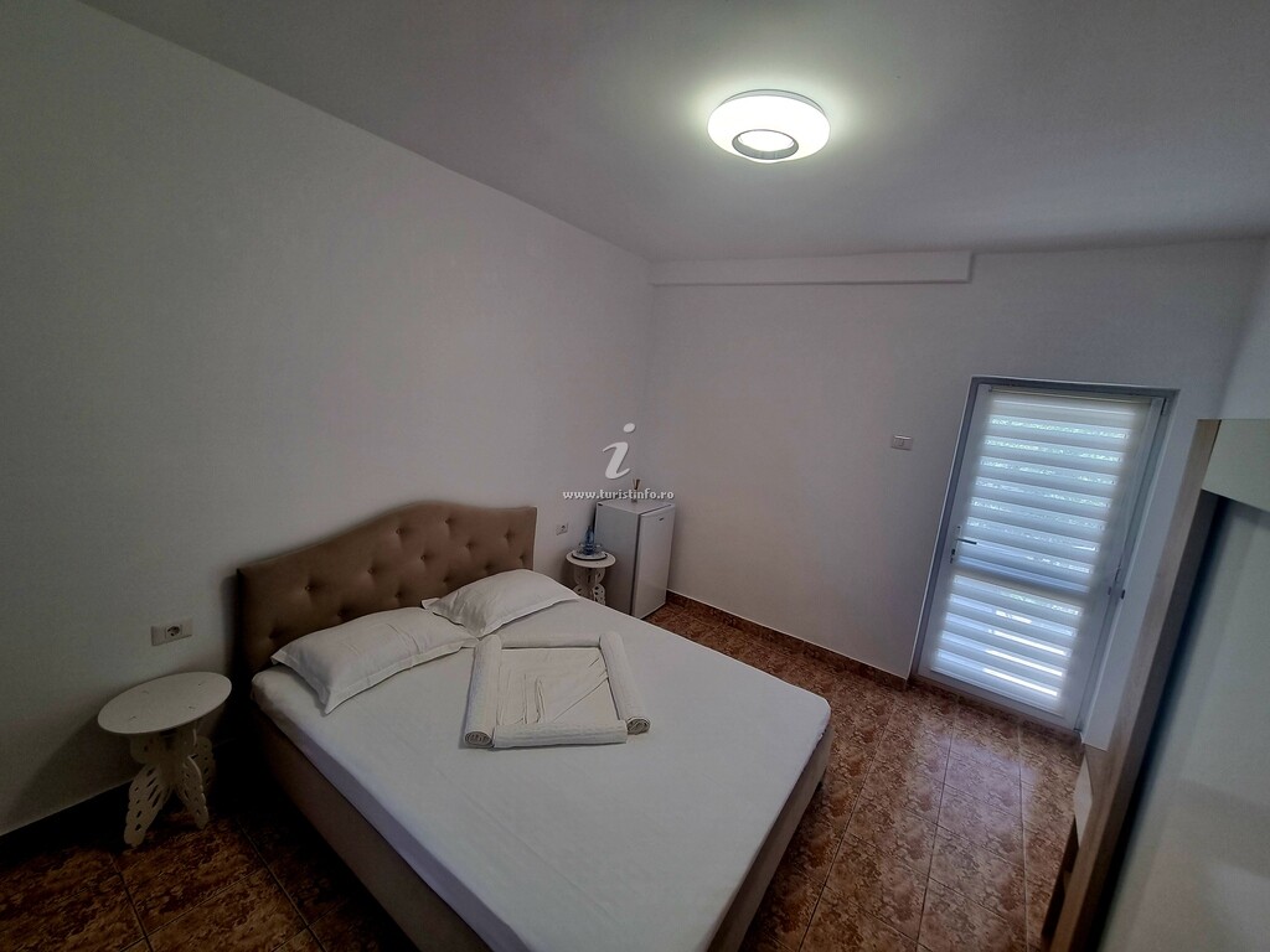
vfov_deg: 89.9
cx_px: 635
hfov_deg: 106.2
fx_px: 477
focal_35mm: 13
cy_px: 476
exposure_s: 1/50
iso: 64
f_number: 2.2
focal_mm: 2.2
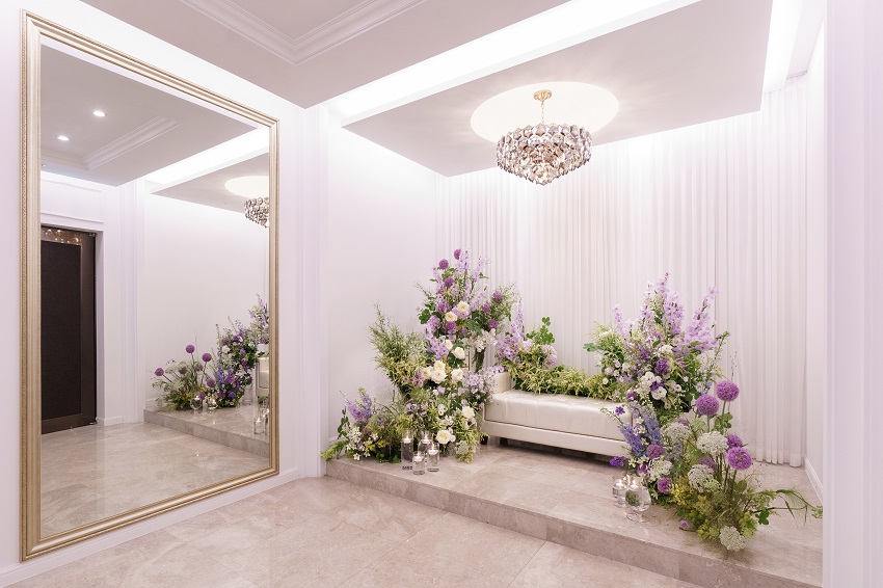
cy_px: 294
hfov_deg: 93.3
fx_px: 417
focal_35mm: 17
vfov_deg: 70.4
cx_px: 442
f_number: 6.3
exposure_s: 1/40
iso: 1250
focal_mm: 17
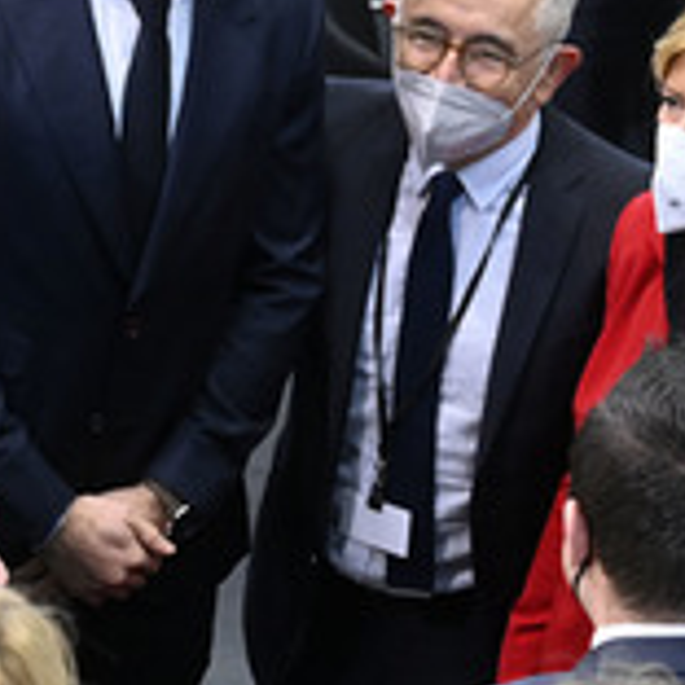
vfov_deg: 5.9
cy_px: 329
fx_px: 6694
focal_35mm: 299
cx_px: 191
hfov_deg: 5.9
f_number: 5.6
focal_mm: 122
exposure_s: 1/320
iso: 8000
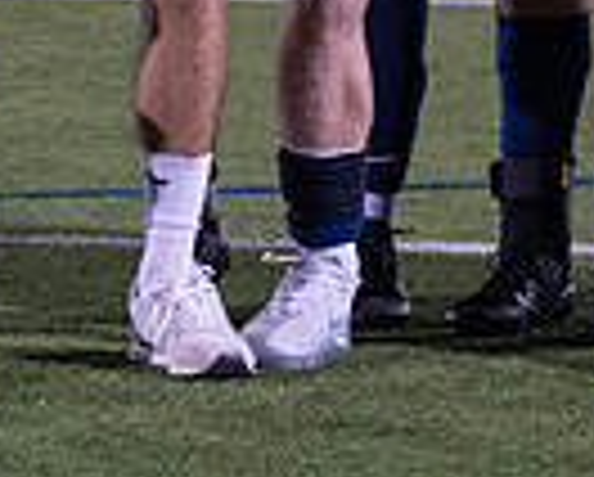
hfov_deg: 4.3
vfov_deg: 3.4
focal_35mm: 446
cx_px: 655
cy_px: -508
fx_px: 7852
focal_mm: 70
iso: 1600
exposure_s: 1/320
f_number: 2.8
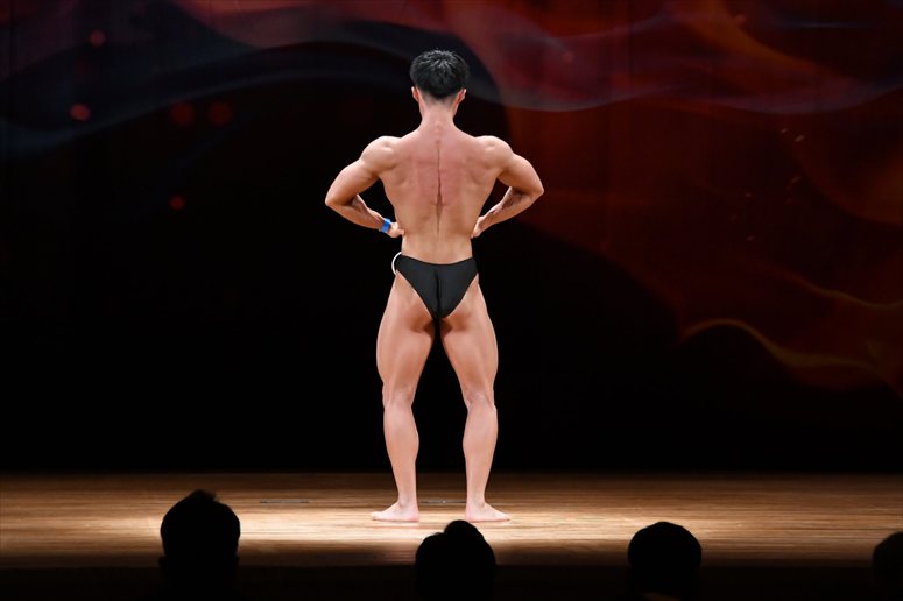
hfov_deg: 8.6
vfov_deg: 5.7
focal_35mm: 240
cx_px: 452
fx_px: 6017
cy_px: 300
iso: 3200
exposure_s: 1/400
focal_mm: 160
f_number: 5.6
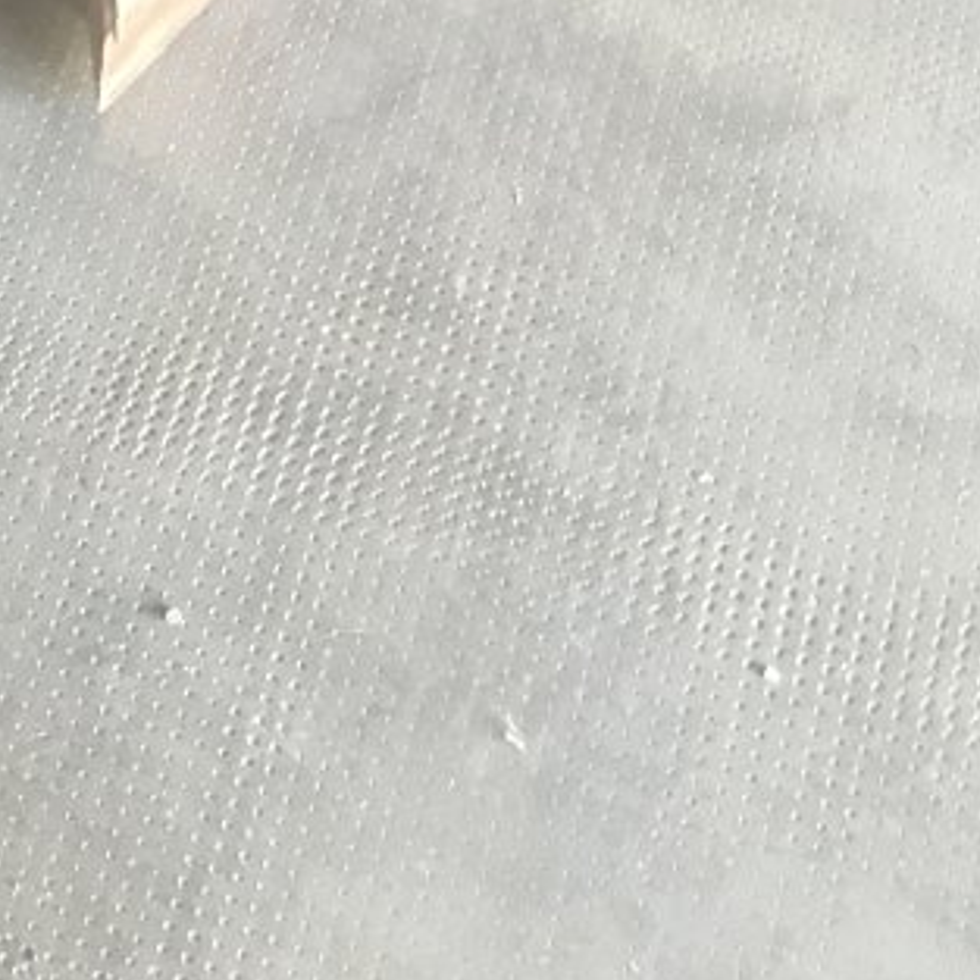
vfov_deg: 14.6
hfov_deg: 16.2
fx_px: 3363
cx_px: -56
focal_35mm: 105
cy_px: -783
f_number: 2.4
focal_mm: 3.3
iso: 100
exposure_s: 1/33
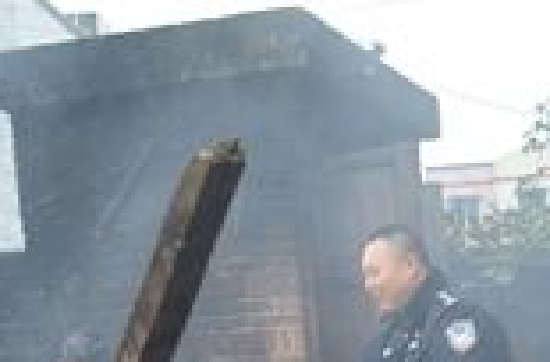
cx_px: 472
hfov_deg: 20.8
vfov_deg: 13.3
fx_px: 1476
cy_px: 527
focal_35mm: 97
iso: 400
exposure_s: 1/90
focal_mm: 20
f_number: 4.8
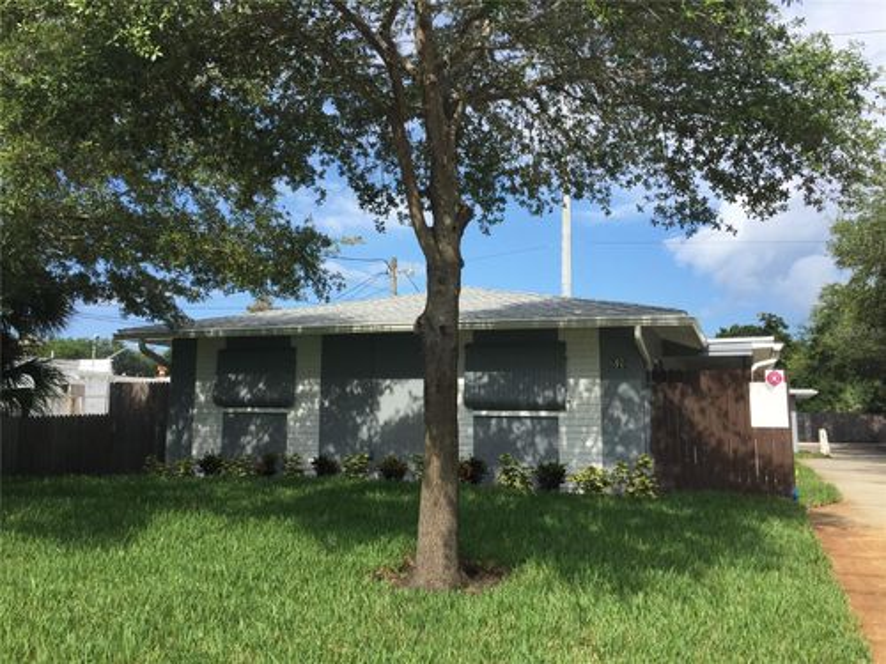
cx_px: 443
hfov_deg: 61.7
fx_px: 742
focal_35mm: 29
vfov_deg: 48.2
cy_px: 332
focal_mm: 4.15
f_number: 2.2
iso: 32
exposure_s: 1/1647
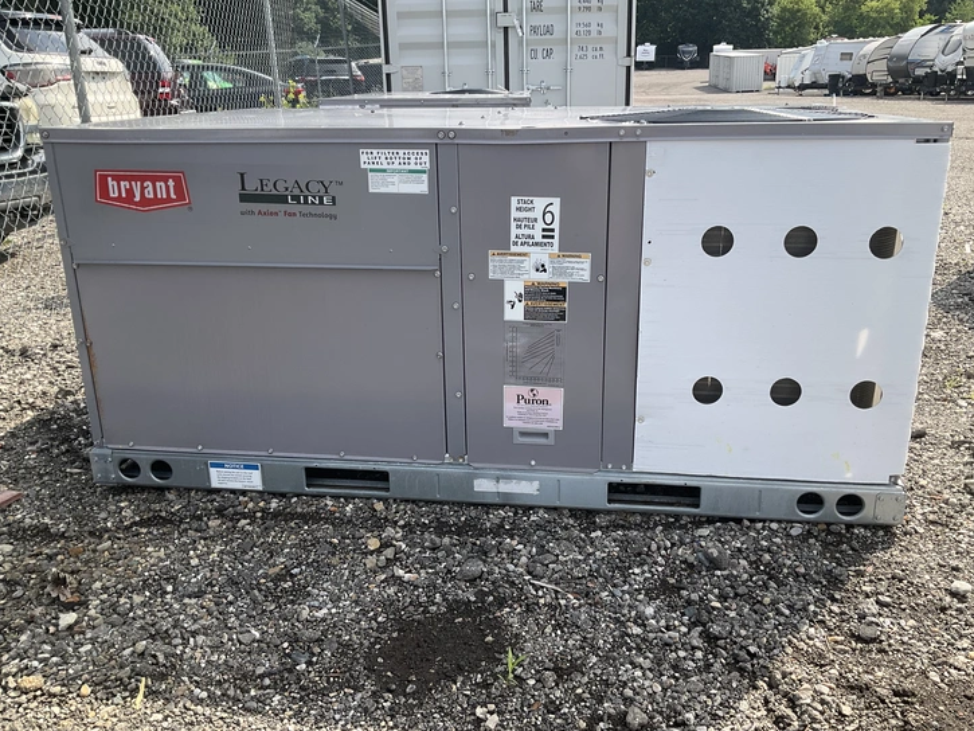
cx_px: 500
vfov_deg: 46.8
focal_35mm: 30
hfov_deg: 59.9
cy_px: 357
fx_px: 844
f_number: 1.8
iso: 25
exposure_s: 1/929
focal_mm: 3
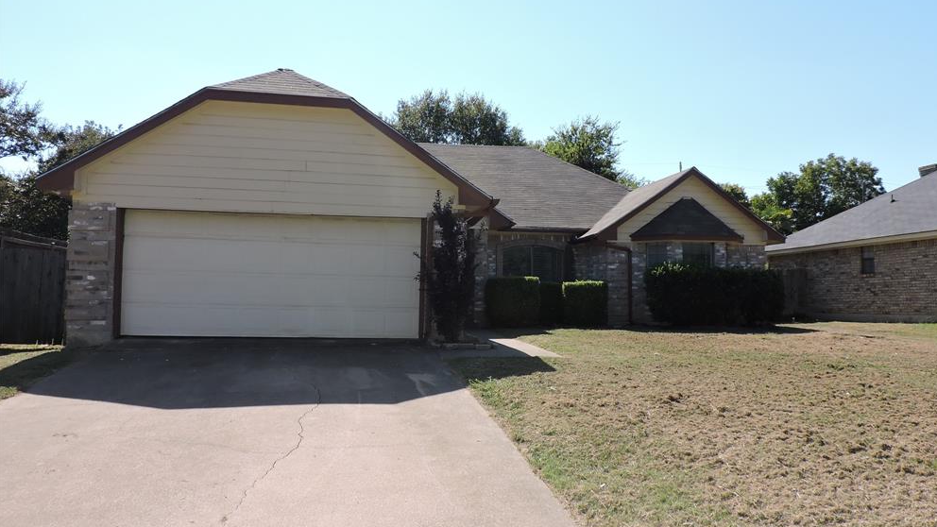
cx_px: 481
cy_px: 247
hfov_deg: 69.8
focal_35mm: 27
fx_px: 671
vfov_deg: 42.9
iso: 160
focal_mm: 4.3
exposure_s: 1/1600
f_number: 3
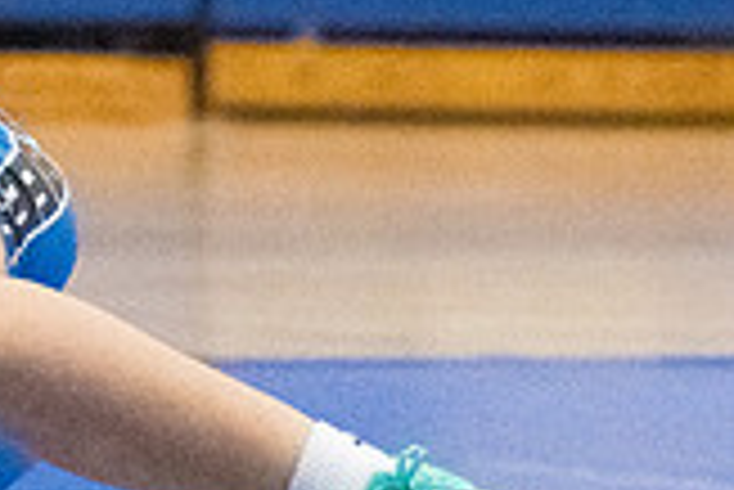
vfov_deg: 1.5
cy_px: 229
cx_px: -563
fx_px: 18999
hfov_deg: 2.2
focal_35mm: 931
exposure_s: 1/1600
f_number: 4.5
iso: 10000
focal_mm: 175
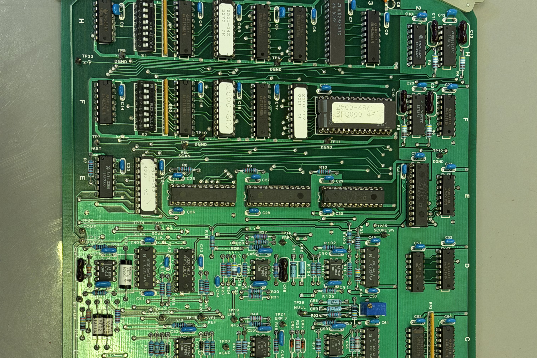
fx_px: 999
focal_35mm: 67
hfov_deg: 30.1
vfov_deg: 20.2
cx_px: 270
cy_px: 260
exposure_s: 1/60
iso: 250
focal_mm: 6.76
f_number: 1.78
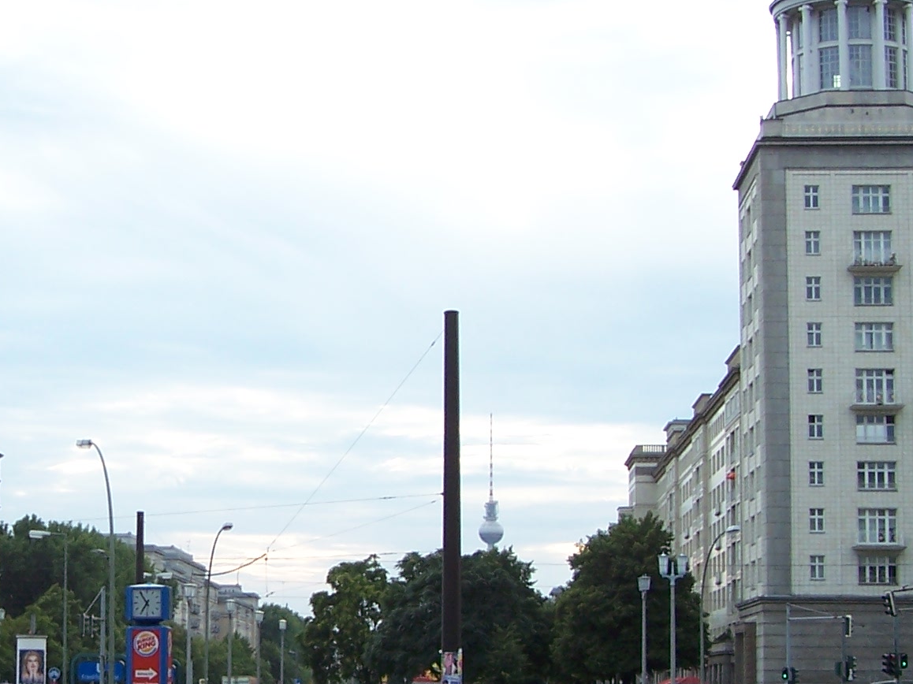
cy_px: 432
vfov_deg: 16.6
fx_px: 2347
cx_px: 164
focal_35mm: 89
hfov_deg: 21.7
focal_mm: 6.7
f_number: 2.8
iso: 80
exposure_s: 1/350
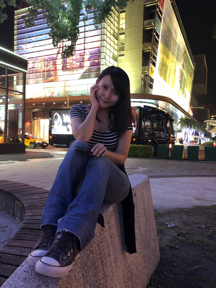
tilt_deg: -0.4
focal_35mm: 29
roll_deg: -2.1
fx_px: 241
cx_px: 108
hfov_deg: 48.2
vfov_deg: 61.7
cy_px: 144
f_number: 1.8
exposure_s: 1/4
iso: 100
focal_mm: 3.99
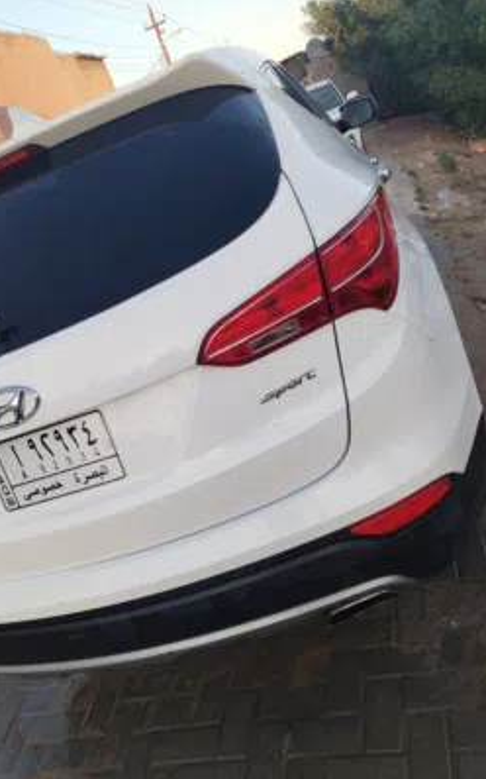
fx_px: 657
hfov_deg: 40.6
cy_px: 389
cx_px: 253
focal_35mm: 31
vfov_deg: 61.2
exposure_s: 1/199
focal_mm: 4.75
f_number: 1.8
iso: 100
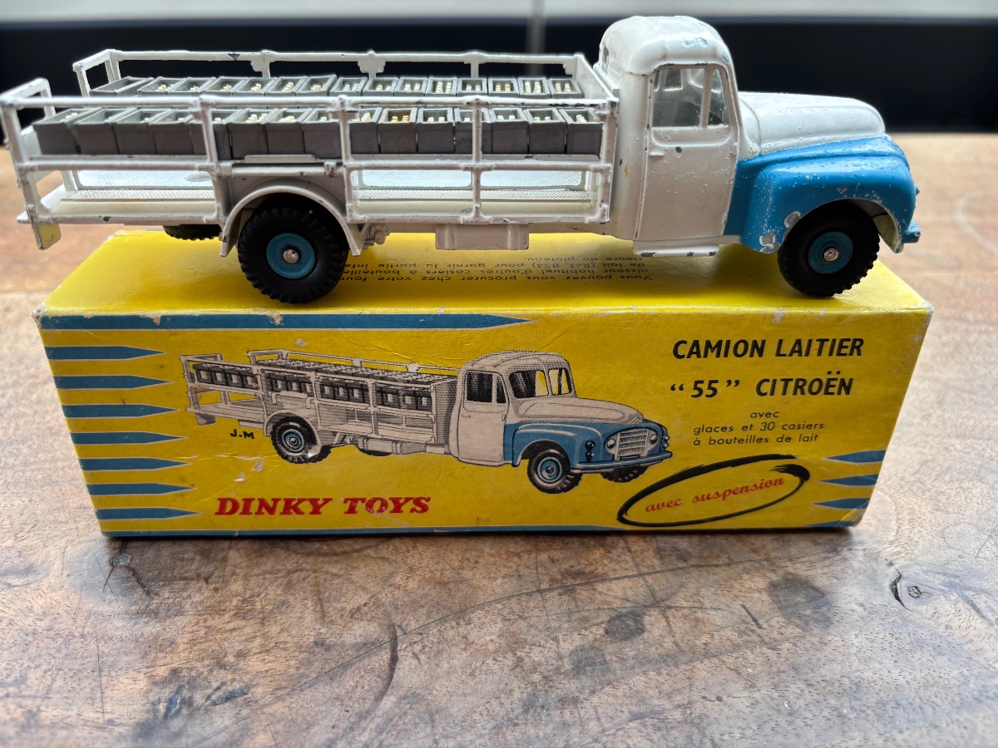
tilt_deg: -32.1
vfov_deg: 53.1
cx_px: 499
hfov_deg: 67.3
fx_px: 750
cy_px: 374
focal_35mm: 26
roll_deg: -0.6
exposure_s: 1/368
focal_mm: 5.96
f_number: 1.6
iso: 50
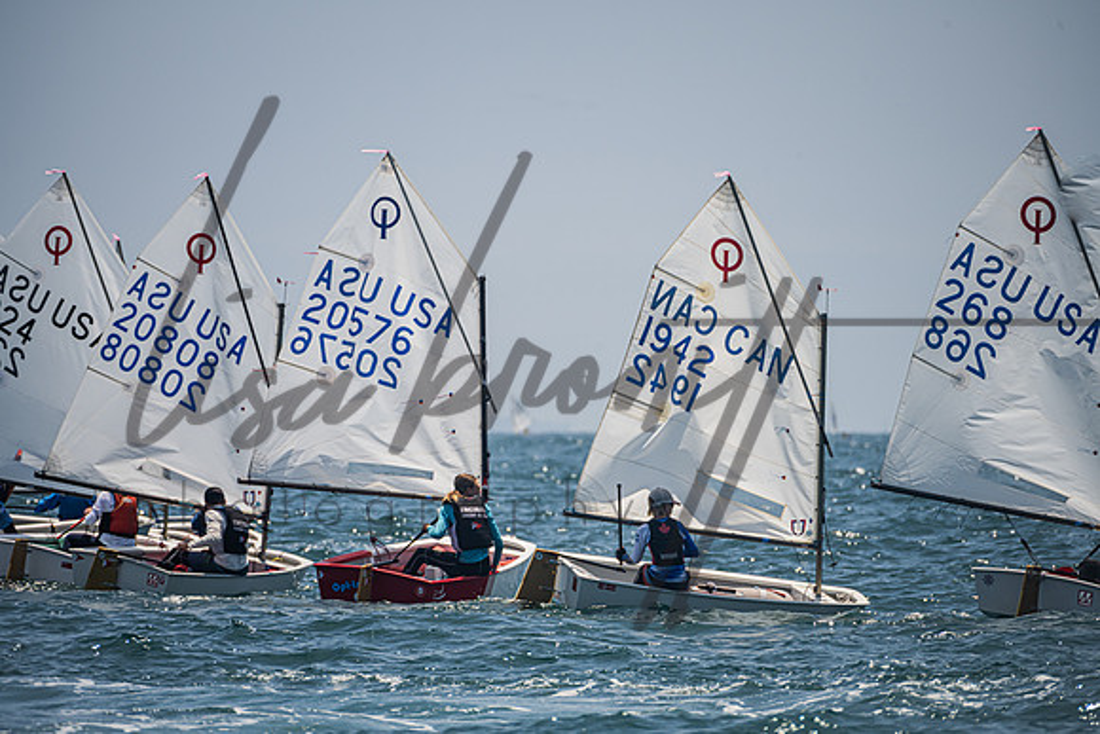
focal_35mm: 370
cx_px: 550
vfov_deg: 3.7
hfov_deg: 5.6
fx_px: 11308
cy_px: 367
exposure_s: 1/1250
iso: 250
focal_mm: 370
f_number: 8
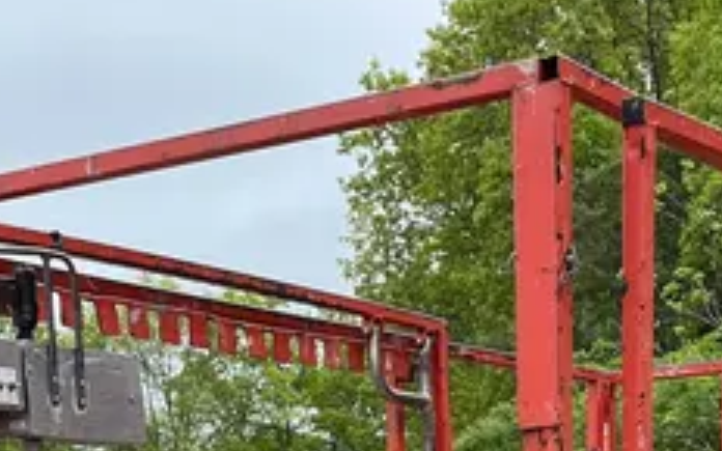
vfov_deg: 12.3
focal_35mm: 87
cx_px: 520
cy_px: 1044
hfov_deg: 23.6
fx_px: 1712
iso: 50
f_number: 1.6
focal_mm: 5.1
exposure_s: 1/475
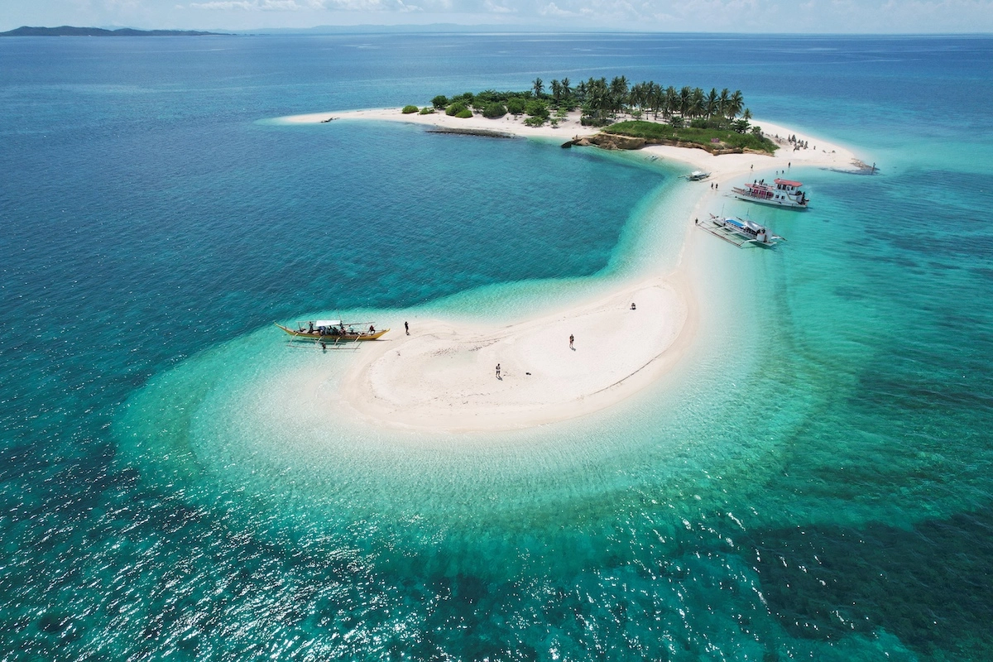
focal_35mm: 22
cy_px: 331
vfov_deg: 57.2
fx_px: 607
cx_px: 496
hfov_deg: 78.6
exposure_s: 1/4000
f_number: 2.8
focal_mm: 8.38
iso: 160
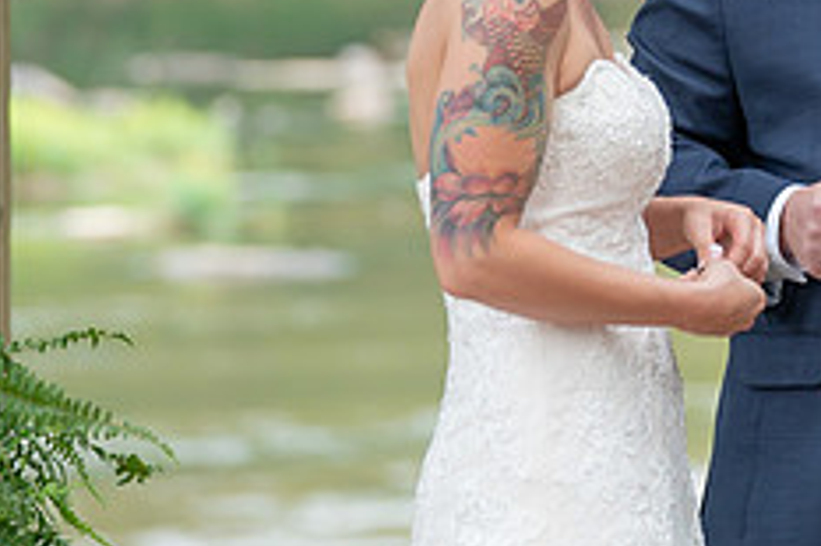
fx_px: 9047
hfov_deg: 5.2
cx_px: 801
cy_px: -202
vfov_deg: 3.4
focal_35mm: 397
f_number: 4
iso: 320
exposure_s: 1/200
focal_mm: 139
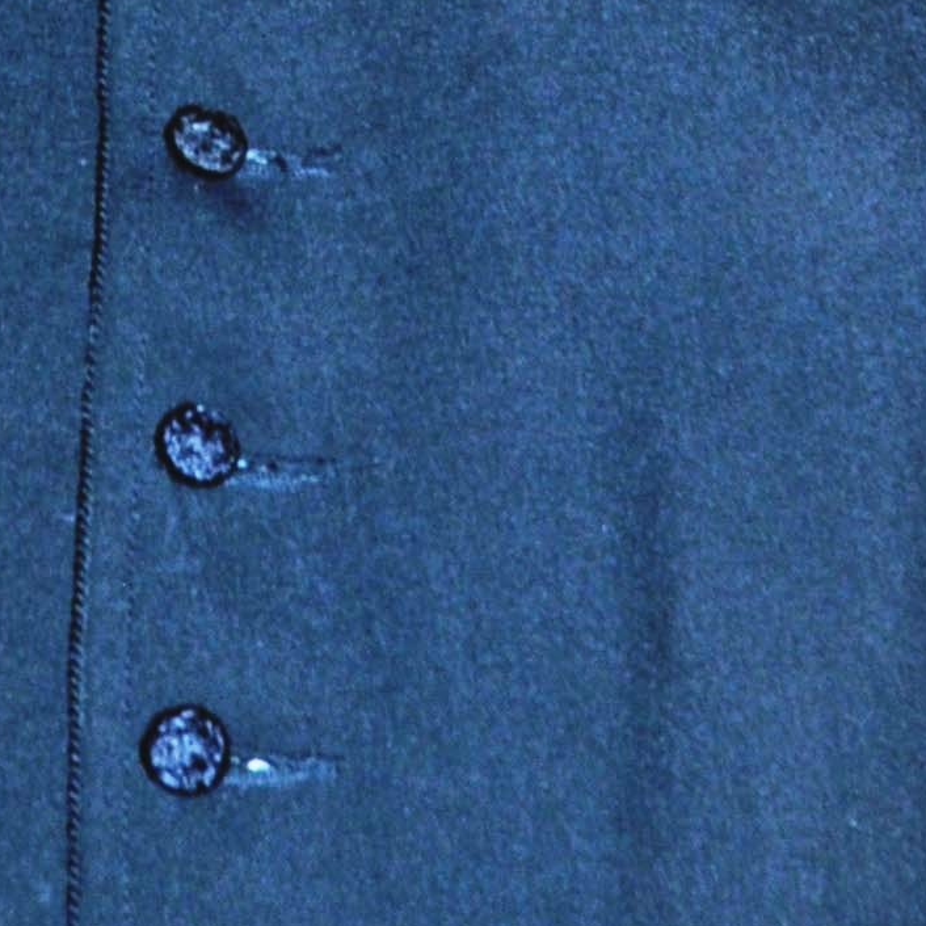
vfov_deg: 4.3
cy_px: -1417
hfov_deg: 4.4
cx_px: -13
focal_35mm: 402
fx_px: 12166
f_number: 10
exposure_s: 1/60
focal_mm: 52
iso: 400
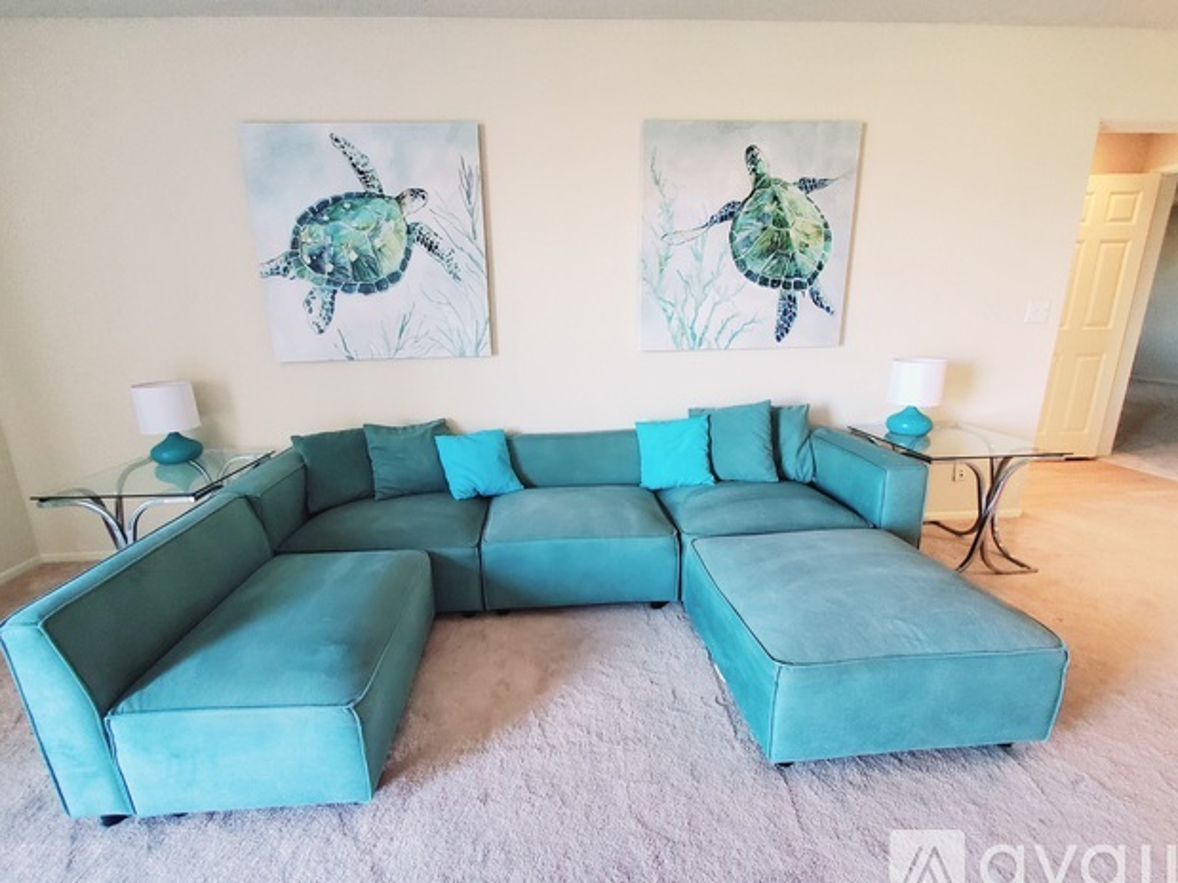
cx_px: 562
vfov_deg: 85.6
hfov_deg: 102.0
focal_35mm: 14
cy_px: 430
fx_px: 476
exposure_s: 1/60.2
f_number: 2.2
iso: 640
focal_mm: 1.8
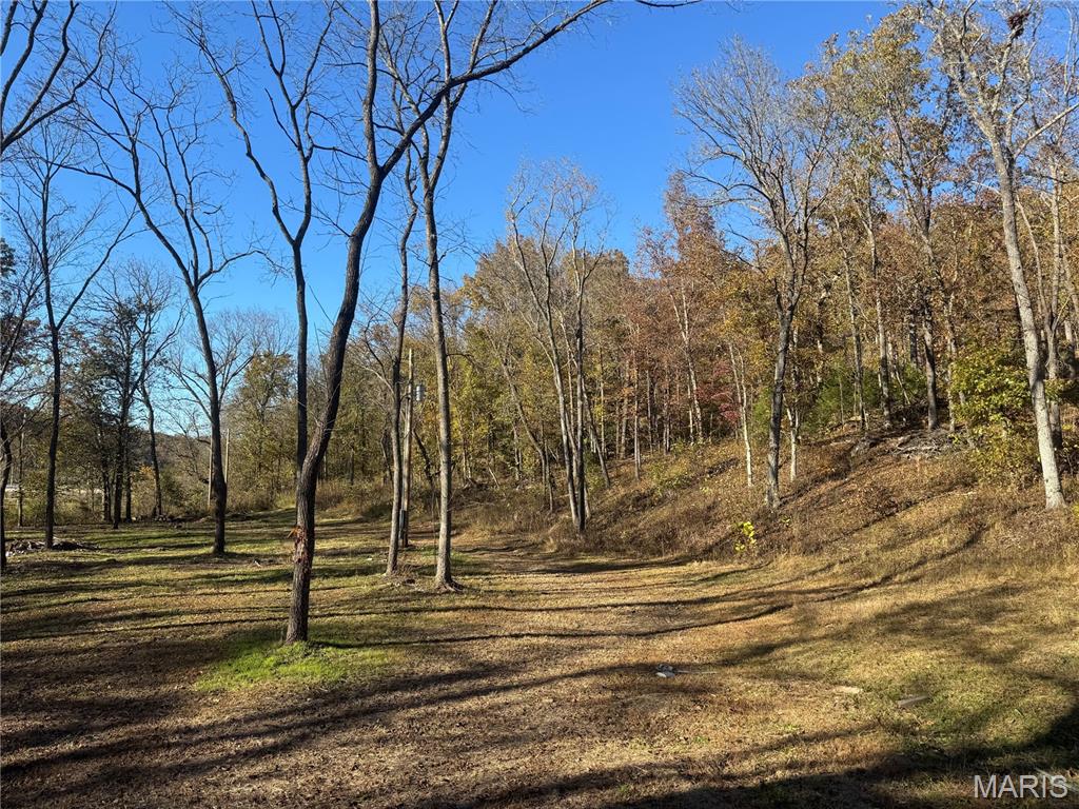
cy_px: 404
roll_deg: -0.6
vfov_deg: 56.8
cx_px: 540
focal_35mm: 24
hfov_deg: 71.6
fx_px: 748
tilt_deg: +4.7
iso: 80
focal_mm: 6.76
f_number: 1.78
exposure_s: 1/2105
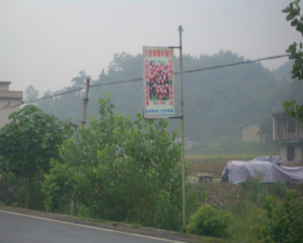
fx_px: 986
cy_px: 122
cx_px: 141
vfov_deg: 14.0
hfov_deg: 17.5
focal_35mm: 110
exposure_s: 1/25
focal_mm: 17.4
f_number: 4.8
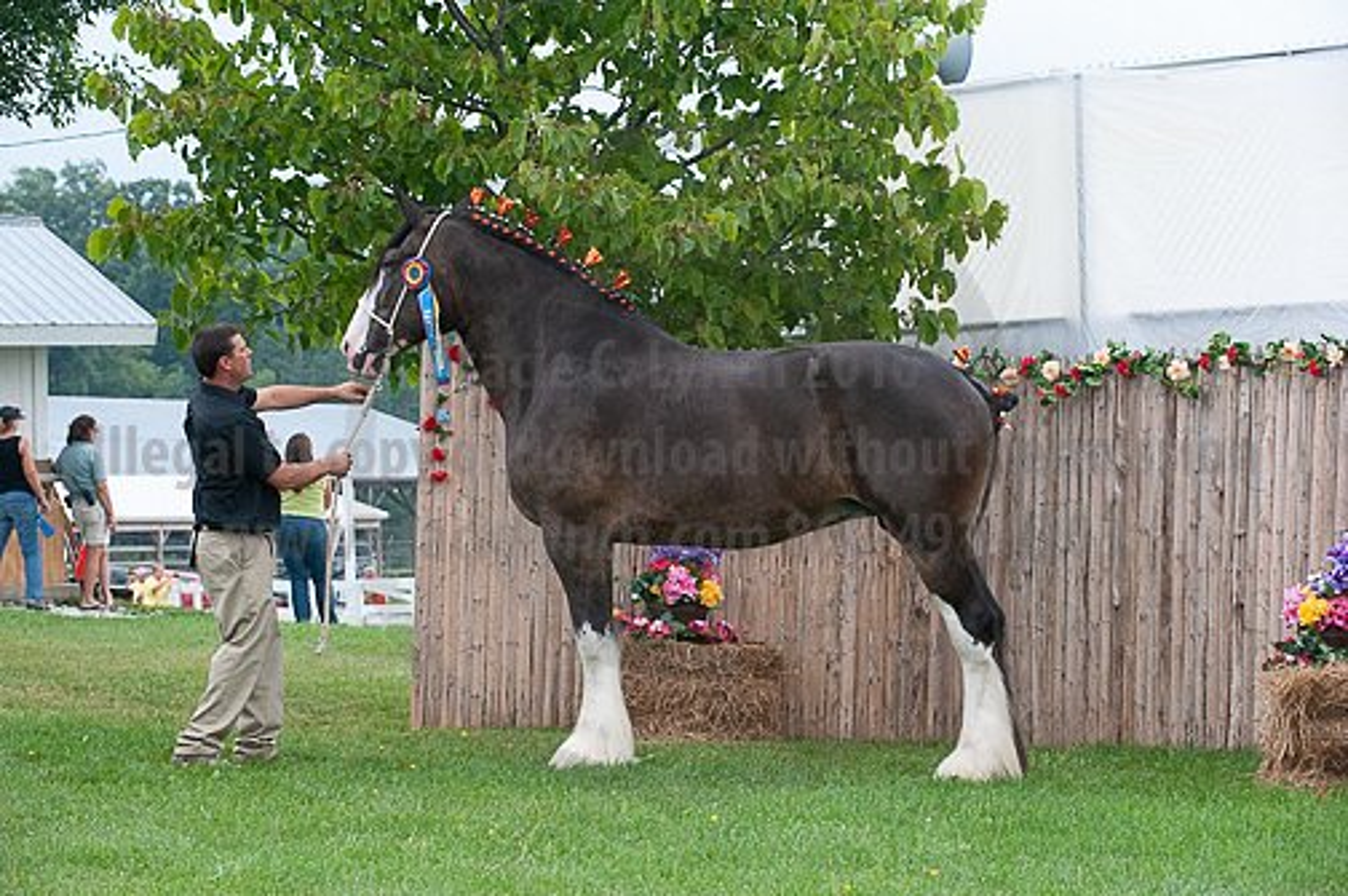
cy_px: 448
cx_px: 674
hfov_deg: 16.4
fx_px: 4676
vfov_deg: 10.9
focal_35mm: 125
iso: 2000
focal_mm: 125
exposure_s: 1/1000
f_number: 5.6
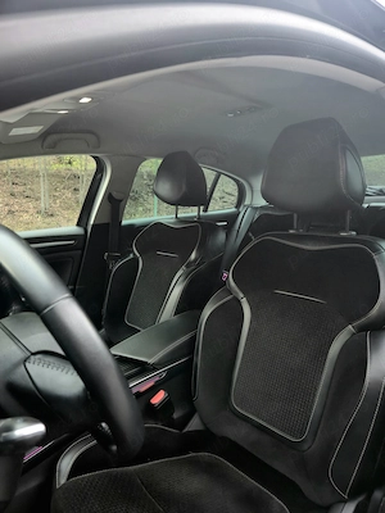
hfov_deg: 58.9
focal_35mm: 23
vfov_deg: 73.9
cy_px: 256
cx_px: 192
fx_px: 341
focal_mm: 5.4
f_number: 1.8
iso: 200
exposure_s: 1/50.3
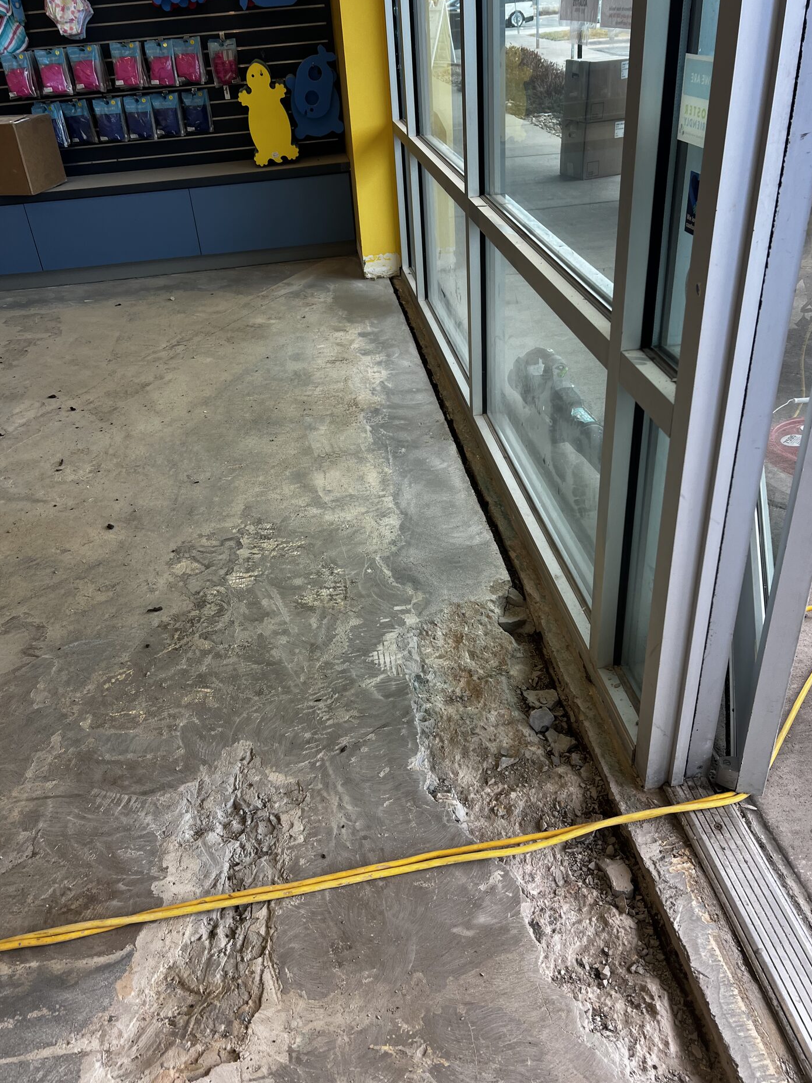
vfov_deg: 65.3
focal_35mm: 27
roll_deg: -1.2
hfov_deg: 51.4
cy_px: 527
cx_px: 402
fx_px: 844
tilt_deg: -34.3
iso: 40
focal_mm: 5.7
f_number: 1.5
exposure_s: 1/202
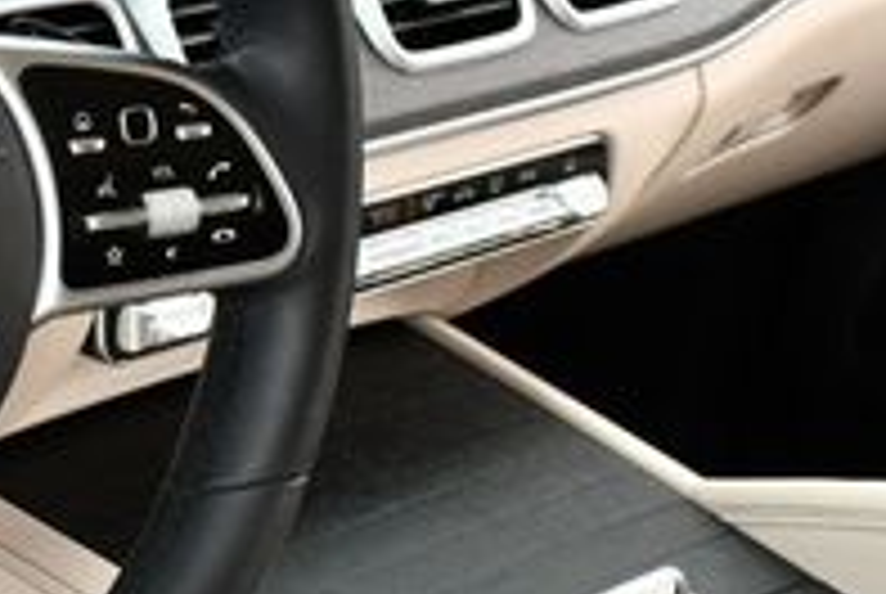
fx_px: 2884
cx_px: -148
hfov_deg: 16.8
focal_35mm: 117
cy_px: 234
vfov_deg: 11.7
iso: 400
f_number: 5
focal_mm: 18
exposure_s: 1/250
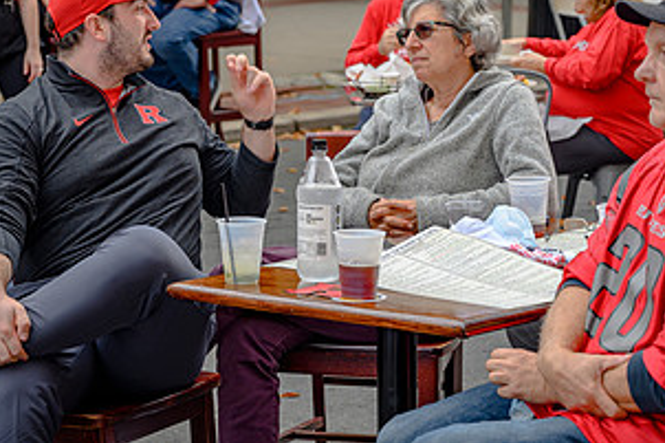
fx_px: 2234
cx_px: 242
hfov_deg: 16.9
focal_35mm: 121
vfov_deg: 11.2
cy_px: 20
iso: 100
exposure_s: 1/80
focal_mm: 63
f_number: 4
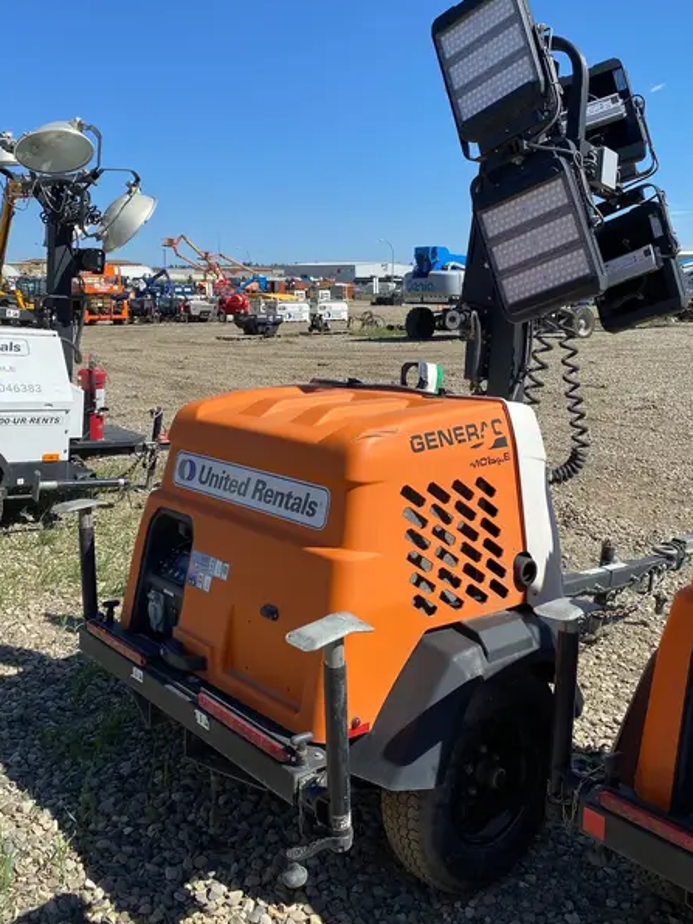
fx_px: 854
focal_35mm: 32
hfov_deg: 44.1
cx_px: 367
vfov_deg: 56.6
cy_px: 398
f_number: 1.8
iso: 32
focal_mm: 4.25
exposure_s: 1/2688
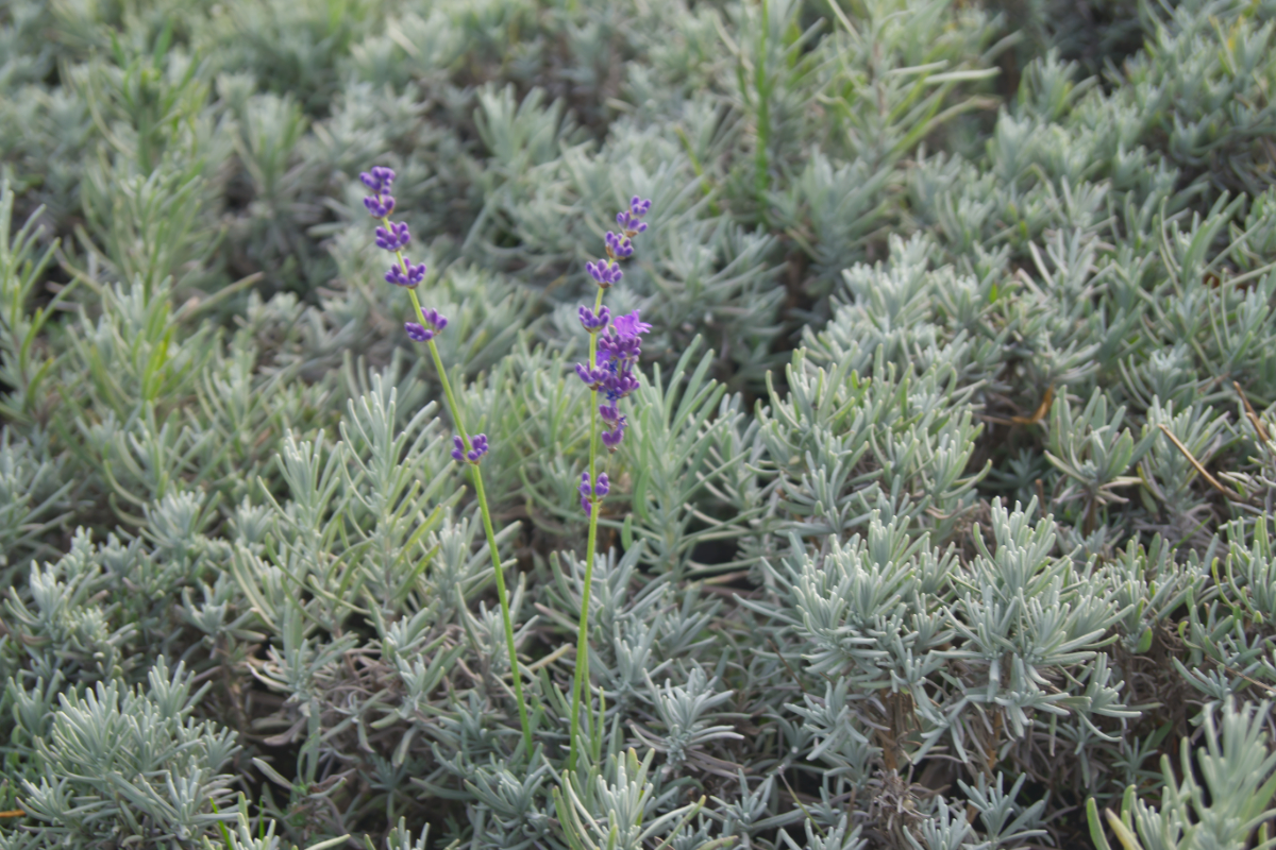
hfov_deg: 27.0
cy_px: 425
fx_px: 2658
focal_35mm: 75
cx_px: 638
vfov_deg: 18.2
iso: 125
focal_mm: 50
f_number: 5.6
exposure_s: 1/80
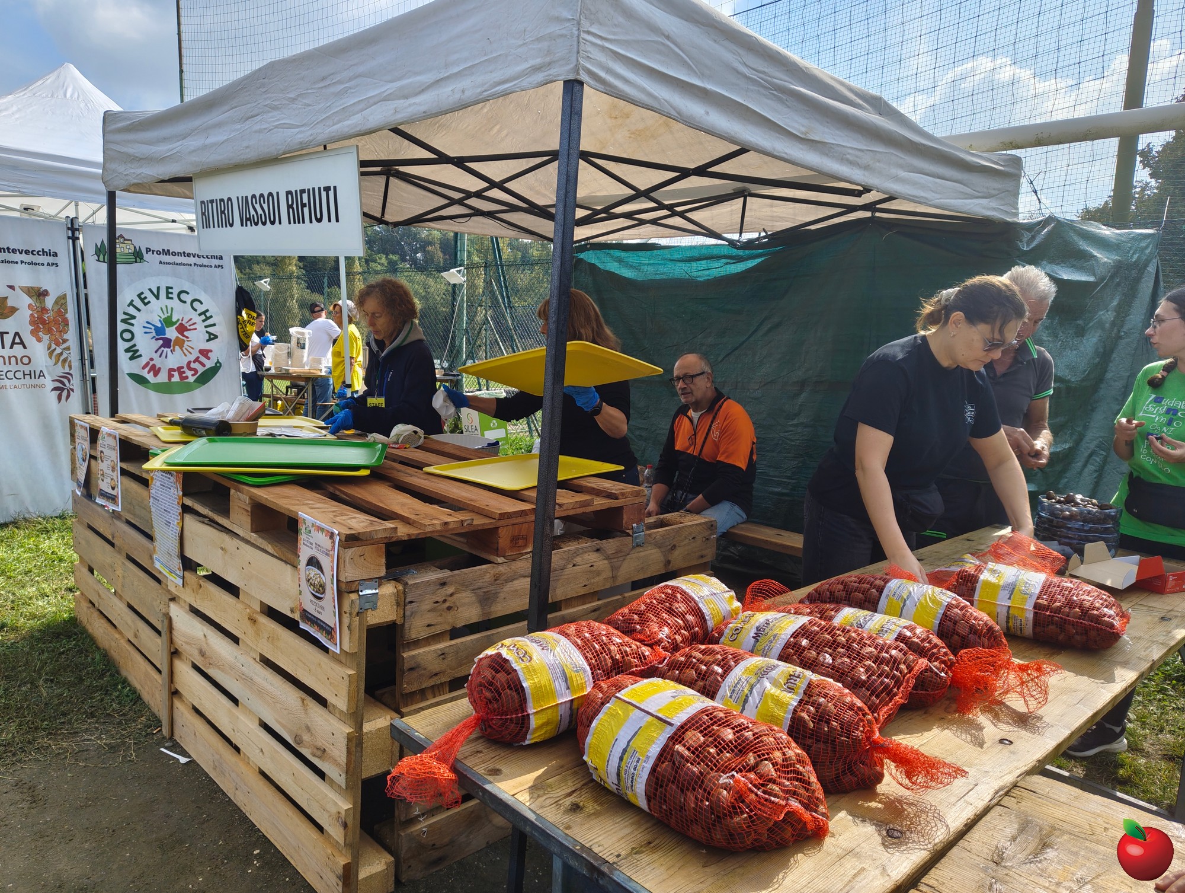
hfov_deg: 71.5
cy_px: 446
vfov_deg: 56.9
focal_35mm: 24
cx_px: 592
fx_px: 823
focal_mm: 5.56
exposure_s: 1/1340
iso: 50
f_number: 1.88
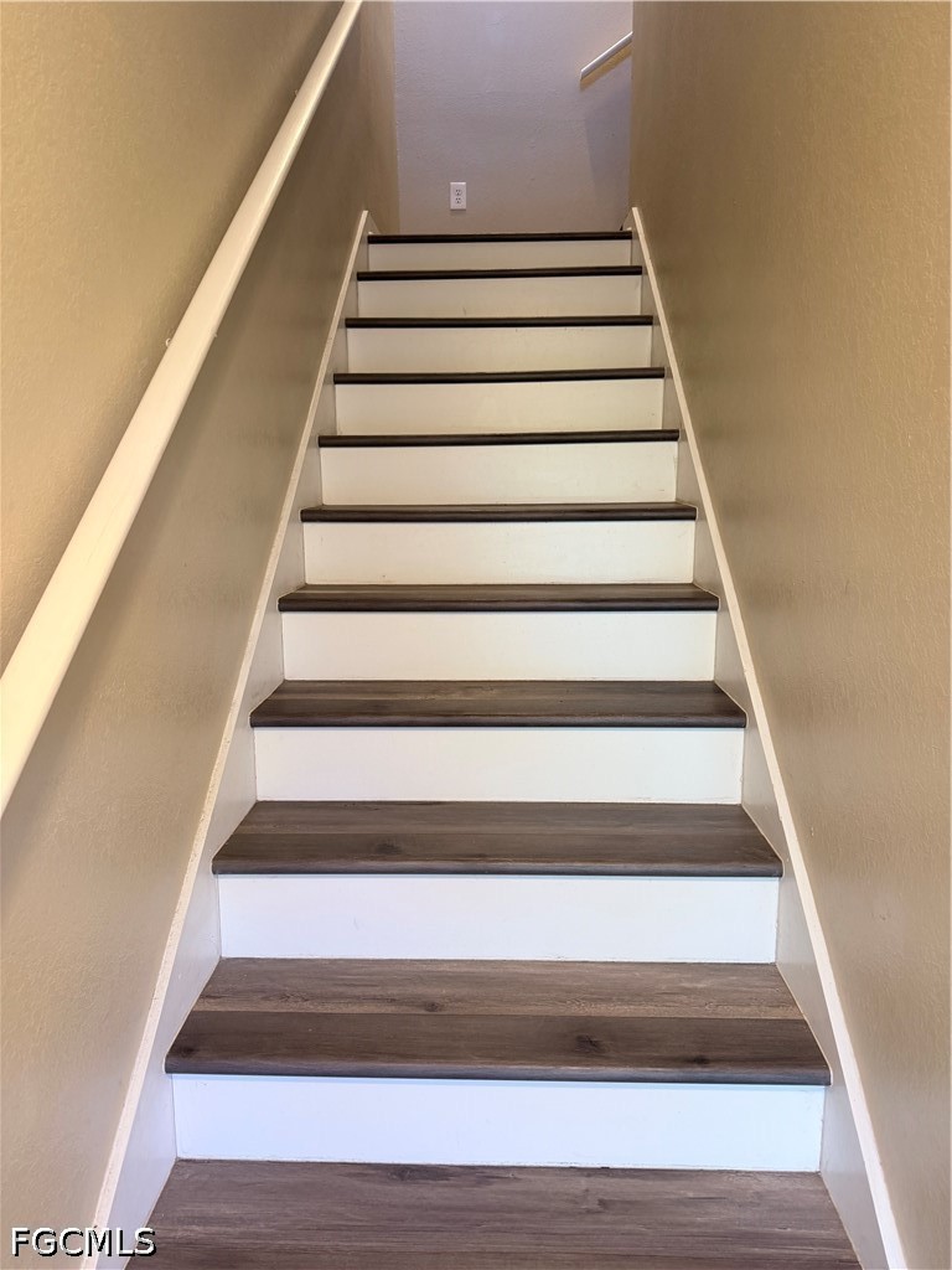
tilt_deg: -10.3
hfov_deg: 56.8
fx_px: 880
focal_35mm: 24
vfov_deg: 71.6
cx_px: 476
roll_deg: +0.9
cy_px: 635
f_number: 1.78
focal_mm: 6.76
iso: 160
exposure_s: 1/60
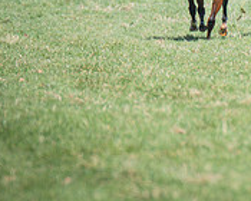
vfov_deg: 1.0
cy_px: -27
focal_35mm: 1521
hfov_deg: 1.3
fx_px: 11299
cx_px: 351
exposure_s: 1/1000
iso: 125
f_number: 4
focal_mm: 280
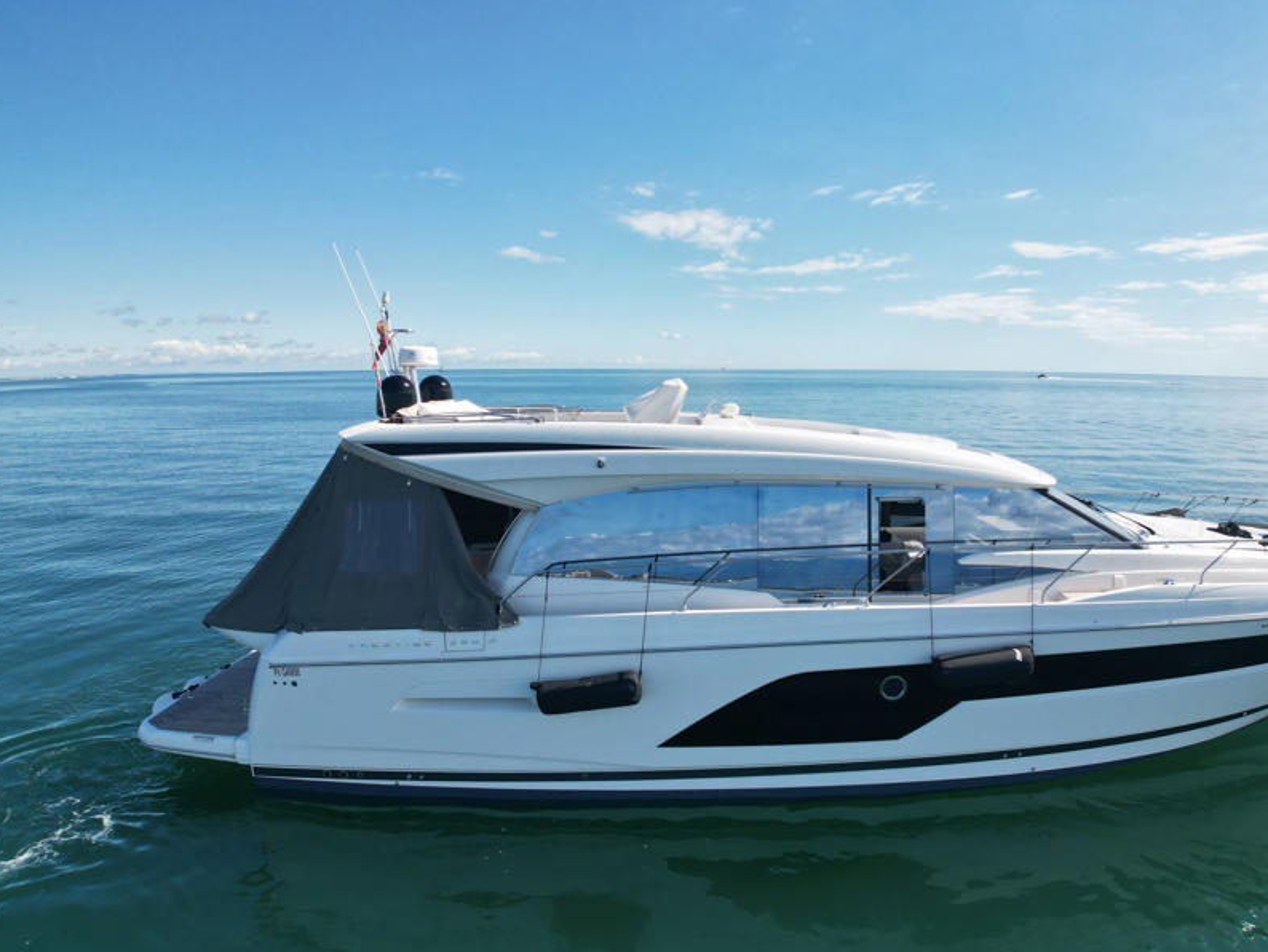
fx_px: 1063
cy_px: 457
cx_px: 744
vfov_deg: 48.2
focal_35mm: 29
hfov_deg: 61.2
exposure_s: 1/3200
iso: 150
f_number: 1.7
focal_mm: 6.72
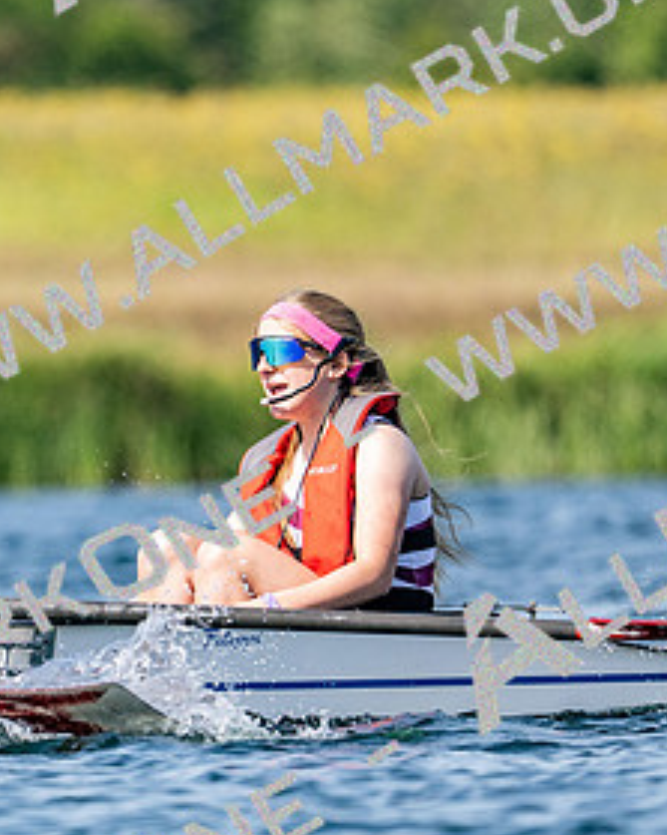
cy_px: 452
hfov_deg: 1.3
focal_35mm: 1172
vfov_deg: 1.7
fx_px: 28936
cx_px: 206
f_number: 4.5
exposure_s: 1/2500
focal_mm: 400
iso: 200
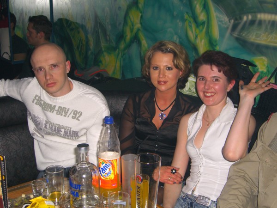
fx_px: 368
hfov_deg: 41.2
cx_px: 138
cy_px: 104
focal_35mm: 46
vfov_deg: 31.5
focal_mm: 9.5
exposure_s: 1/60
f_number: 3.1
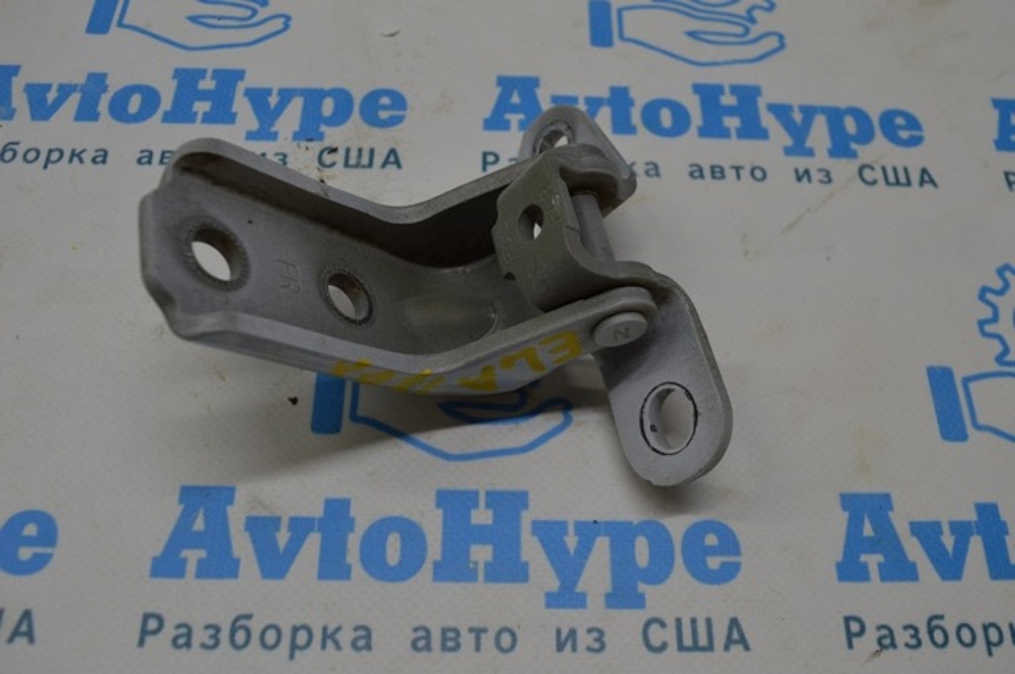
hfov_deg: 57.3
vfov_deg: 39.9
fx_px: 929
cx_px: 508
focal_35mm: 33
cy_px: 337
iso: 400
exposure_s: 1/100
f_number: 8
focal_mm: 22
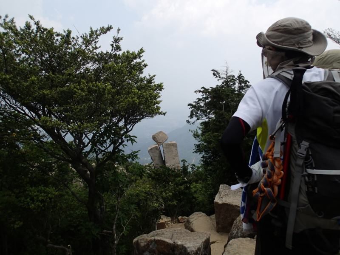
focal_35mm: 25
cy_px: 128
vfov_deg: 54.9
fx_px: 246
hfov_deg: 69.4
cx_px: 170
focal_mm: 4.5
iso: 100
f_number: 8
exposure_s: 1/200
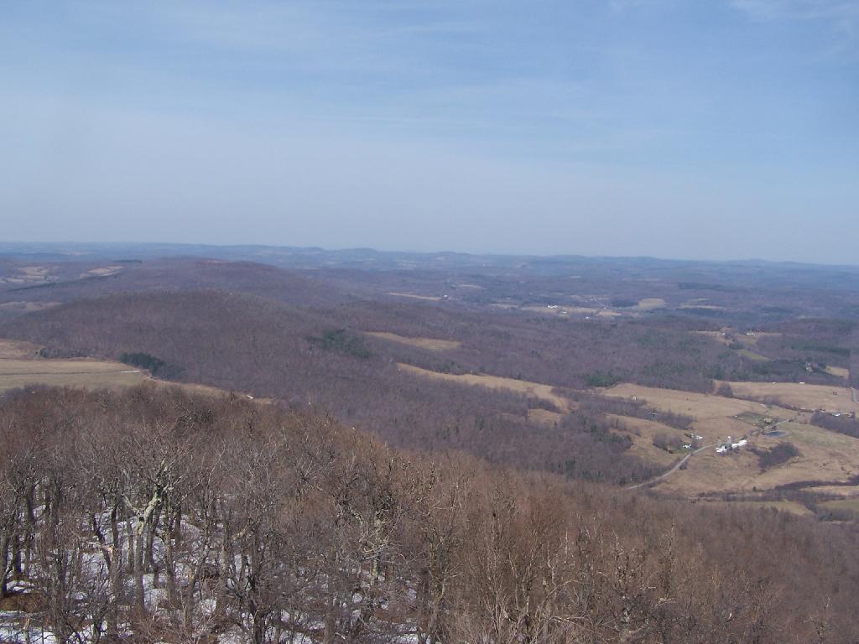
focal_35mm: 38
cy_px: 322
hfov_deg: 49.0
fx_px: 943
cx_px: 430
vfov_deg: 37.7
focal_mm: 6.3
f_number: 5.6
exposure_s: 1/640
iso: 80
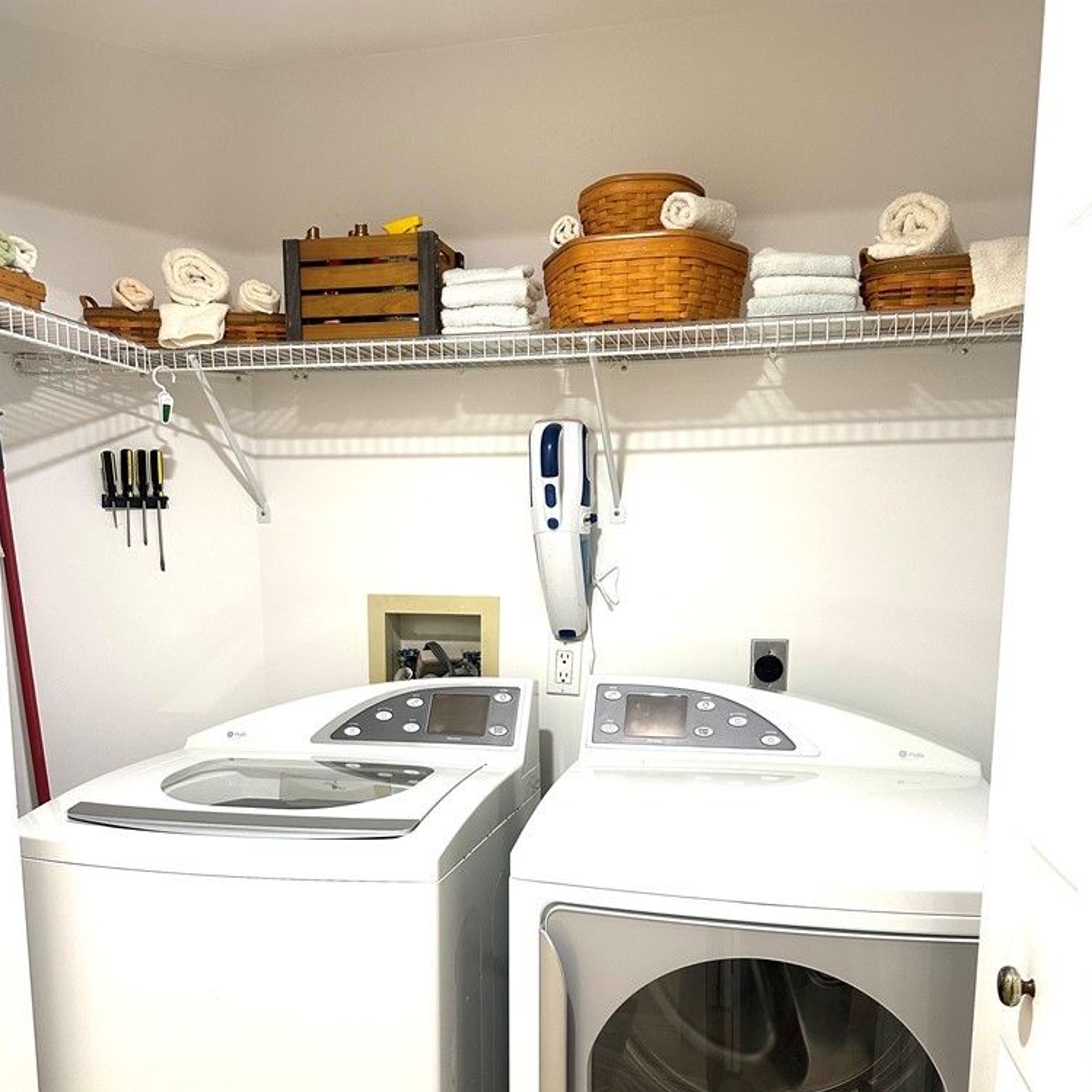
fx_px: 1035
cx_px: 547
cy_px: 710
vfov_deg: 54.7
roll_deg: -1.2
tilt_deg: -9.4
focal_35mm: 29
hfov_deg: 55.6
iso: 200
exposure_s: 1/60
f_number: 1.78
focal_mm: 6.86
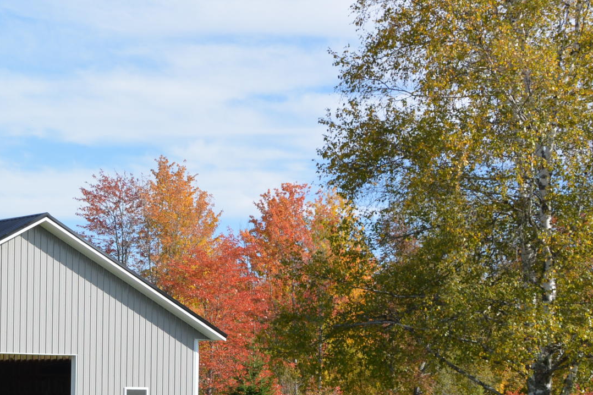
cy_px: 360
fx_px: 1719
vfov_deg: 13.0
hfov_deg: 18.6
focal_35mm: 104
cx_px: -101
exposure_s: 1/250
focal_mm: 25
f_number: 8
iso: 125
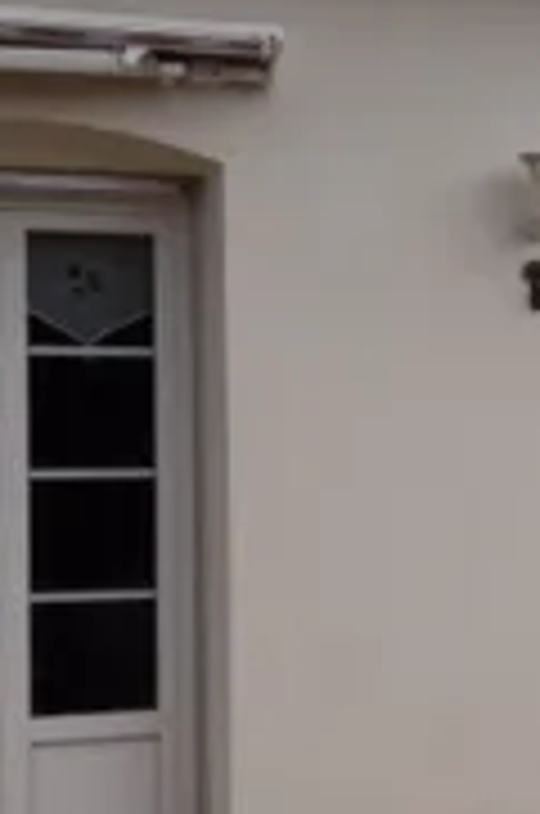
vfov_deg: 15.9
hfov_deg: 9.9
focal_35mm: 129
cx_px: 1040
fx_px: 2913
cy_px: 418
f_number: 2.4
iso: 50
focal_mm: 4.28
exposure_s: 1/546
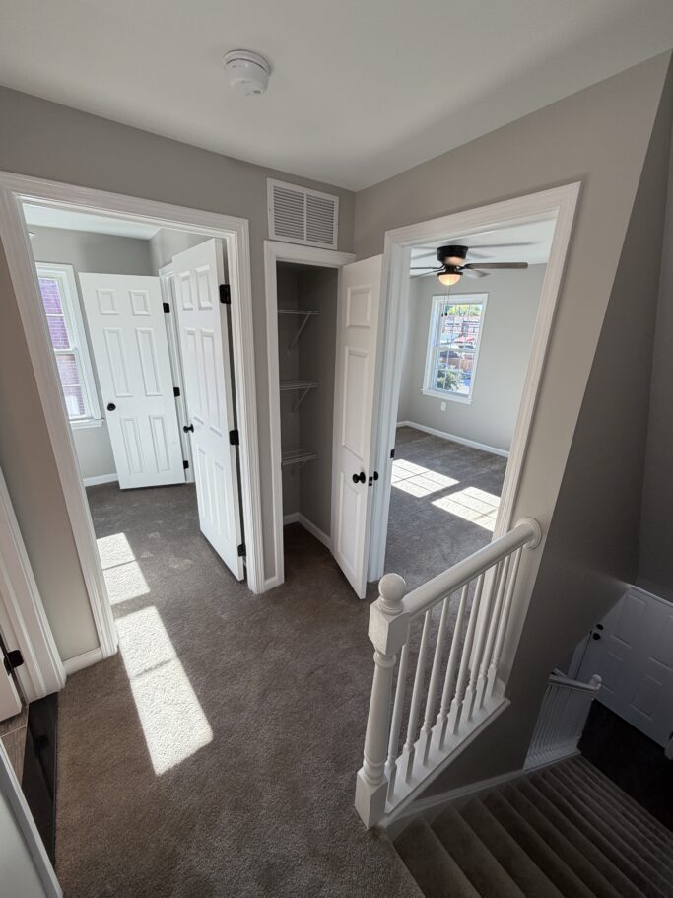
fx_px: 363
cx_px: 336
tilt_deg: -18.8
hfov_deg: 85.7
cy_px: 449
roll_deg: -2.0
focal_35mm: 14
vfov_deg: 102.1
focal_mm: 2.22
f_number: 2.2
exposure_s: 1/120
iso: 80
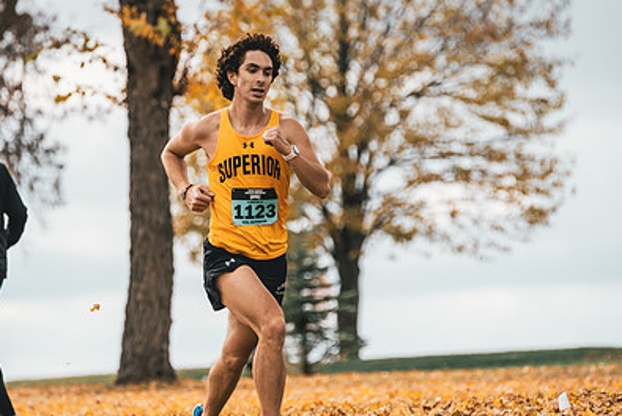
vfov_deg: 2.9
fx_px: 8334
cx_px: 276
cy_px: 225
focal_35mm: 482
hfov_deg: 4.3
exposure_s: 1/1000
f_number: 6.3
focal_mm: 326
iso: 400
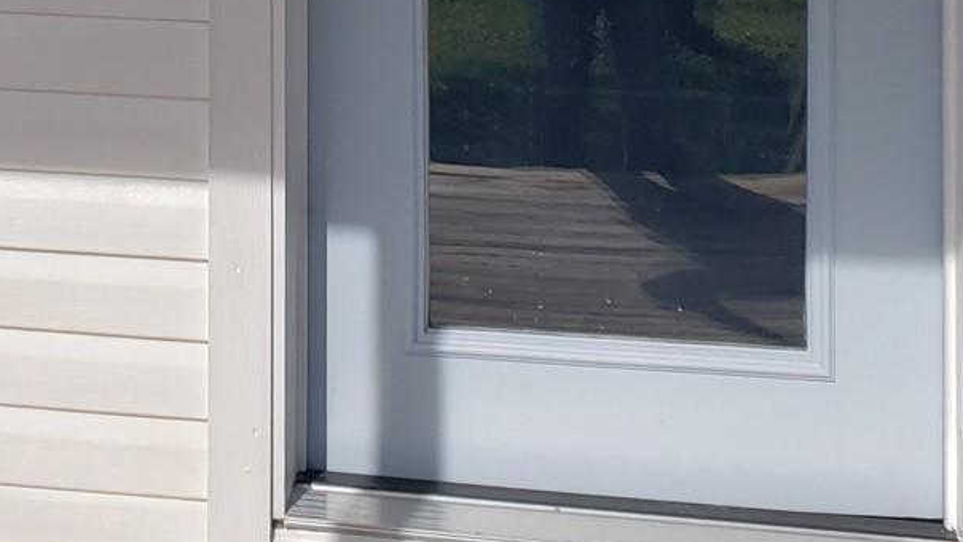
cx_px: 201
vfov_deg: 15.0
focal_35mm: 75
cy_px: -263
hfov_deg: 27.7
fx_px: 1915
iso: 50
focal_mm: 4.3
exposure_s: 1/2374
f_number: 2.4
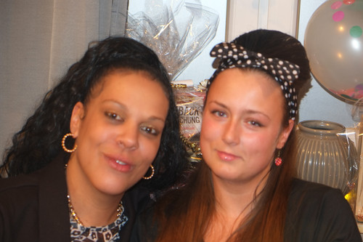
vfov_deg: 16.4
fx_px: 837
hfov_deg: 24.5
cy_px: 121
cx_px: 182
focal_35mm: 83
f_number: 4
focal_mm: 55
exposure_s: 1/8
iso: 800
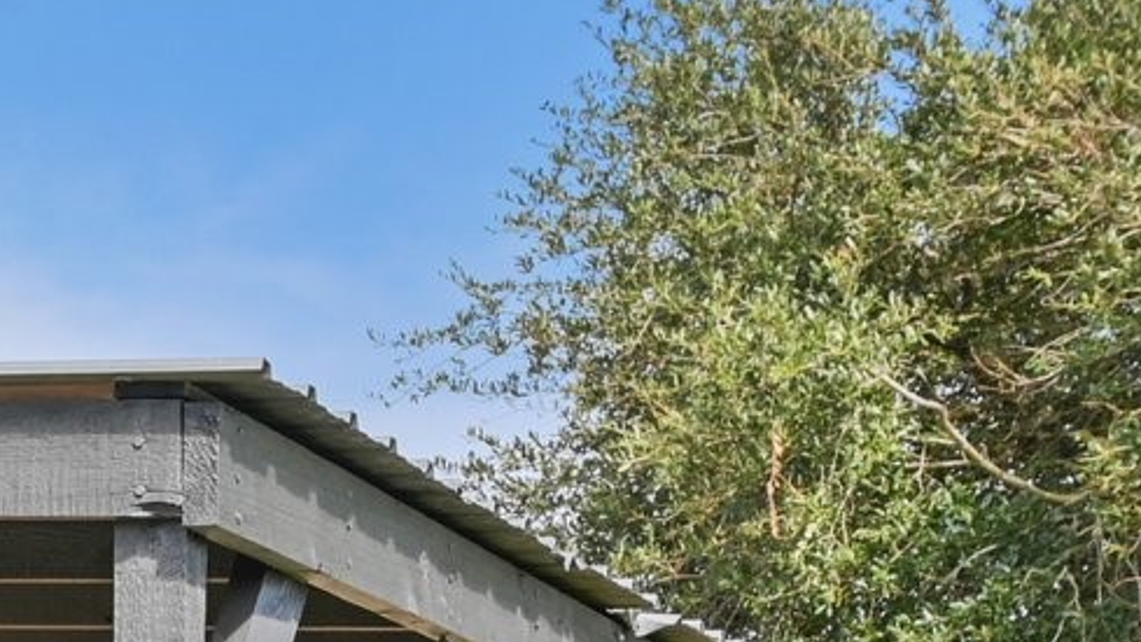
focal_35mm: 151
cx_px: -786
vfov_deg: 7.7
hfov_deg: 13.1
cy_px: 1312
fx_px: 4574
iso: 250
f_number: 7.1
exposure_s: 1/500
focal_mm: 34.5
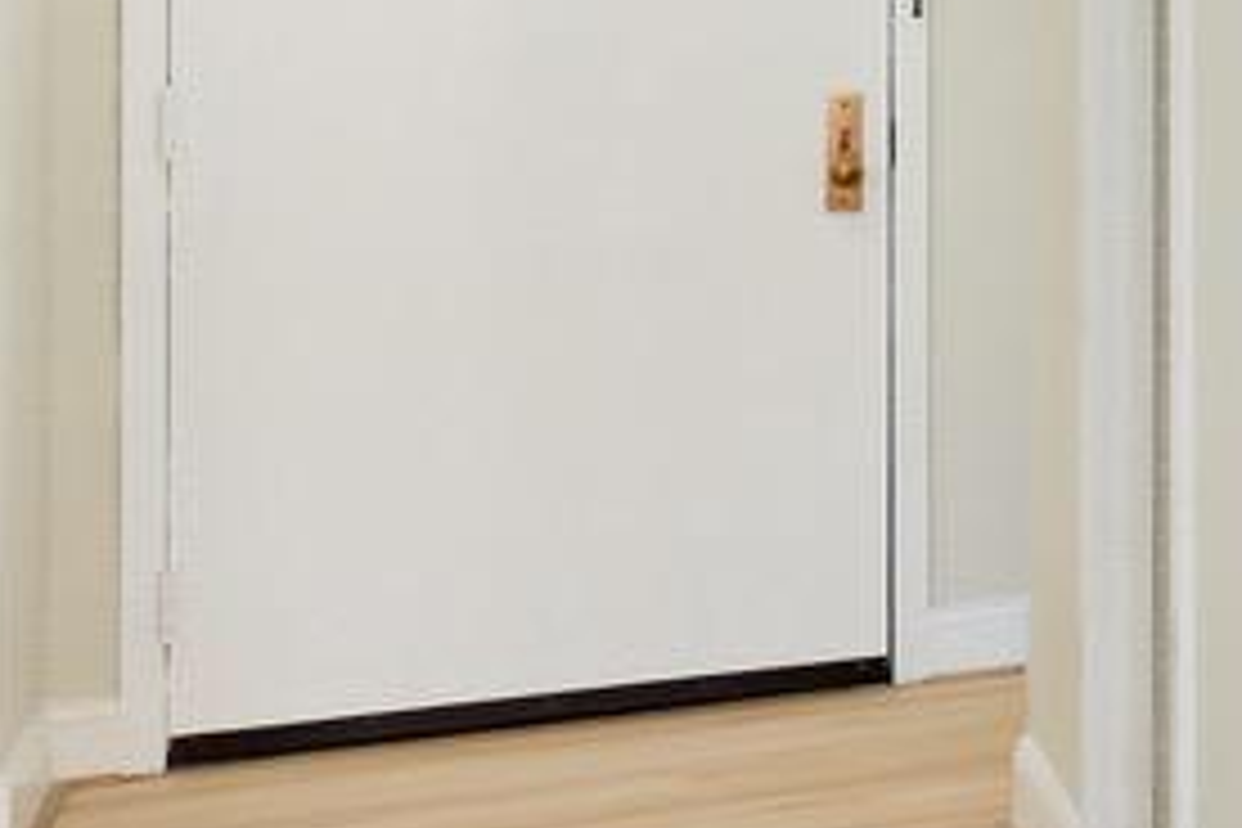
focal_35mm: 89
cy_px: -29
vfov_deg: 15.1
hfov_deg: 11.9
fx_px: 3070
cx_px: 3620
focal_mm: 12
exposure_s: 1/640
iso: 400
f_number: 7.1
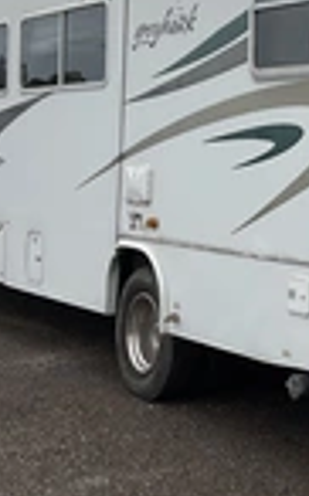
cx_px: 462
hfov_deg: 14.5
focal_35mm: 84
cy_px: 51
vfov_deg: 24.0
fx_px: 1134
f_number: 1.8
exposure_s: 1/2667
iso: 25
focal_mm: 3
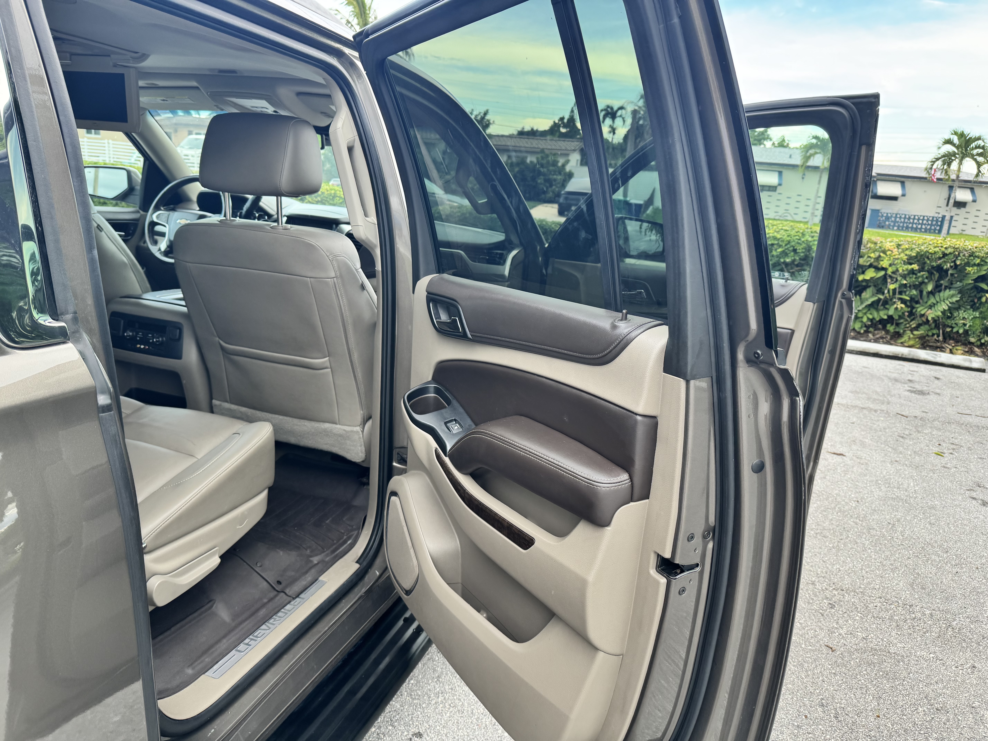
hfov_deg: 71.6
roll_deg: -5.9
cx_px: 494
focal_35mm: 24
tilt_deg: -17.3
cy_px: 370
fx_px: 685
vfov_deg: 56.8
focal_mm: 6.76
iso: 80
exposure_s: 1/121
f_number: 1.78
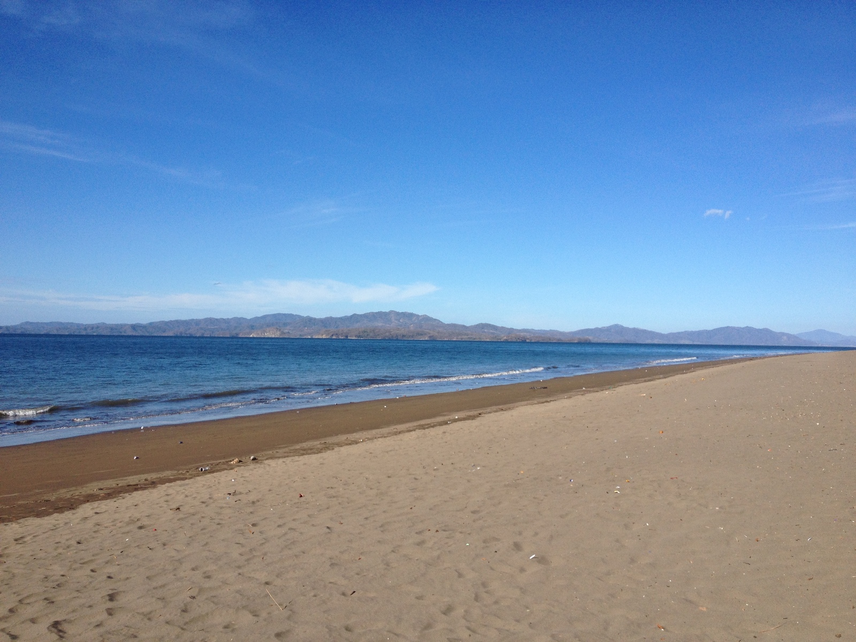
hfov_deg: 52.6
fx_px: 865
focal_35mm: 35
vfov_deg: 40.7
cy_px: 321
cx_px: 428
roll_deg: -0.4
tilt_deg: -2.0
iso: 50
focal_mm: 4.28
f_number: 2.4
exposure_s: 1/2632
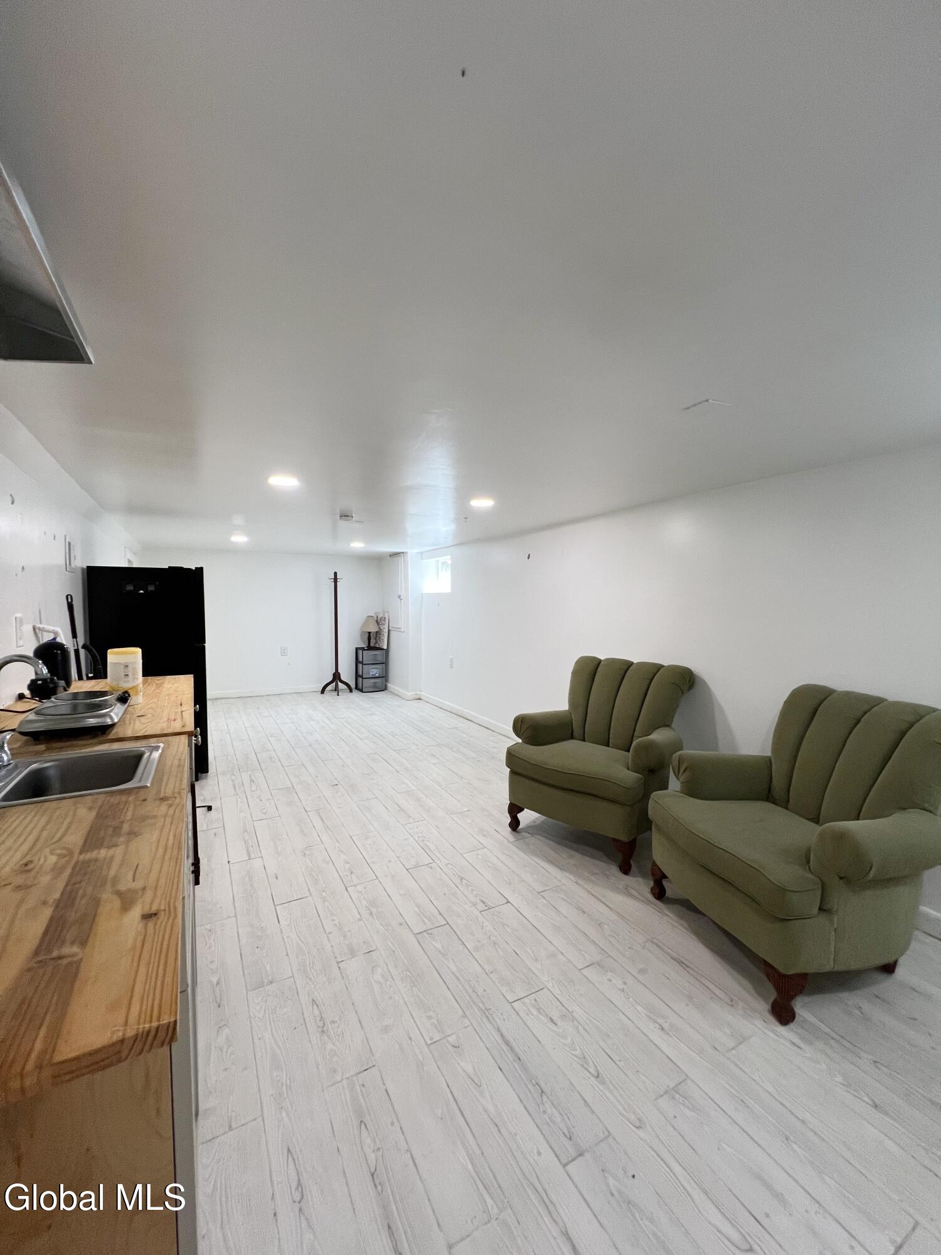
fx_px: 471
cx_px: 470
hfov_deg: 89.9
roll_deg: +0.2
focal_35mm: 13
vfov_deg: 106.2
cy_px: 628
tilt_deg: -2.2
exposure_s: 1/120
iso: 160
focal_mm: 1.57
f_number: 1.8
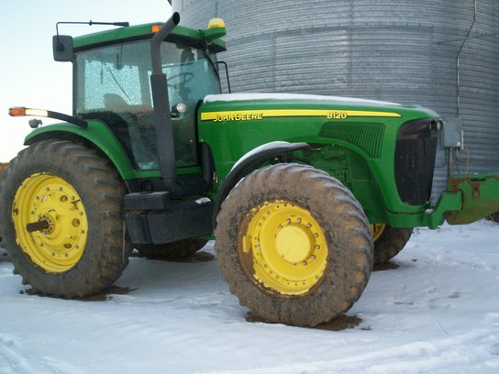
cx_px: 250
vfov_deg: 39.7
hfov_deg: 51.4
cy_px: 187
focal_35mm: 36
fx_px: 519
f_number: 4.5
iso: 140
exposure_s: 1/64
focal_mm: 5.9
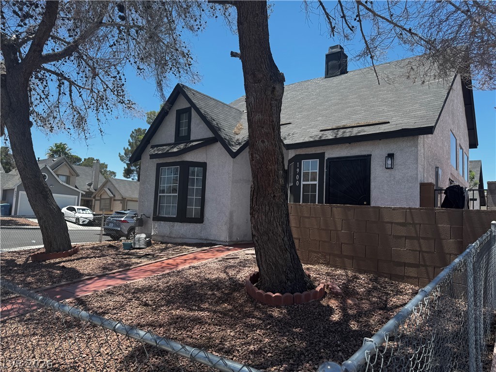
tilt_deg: +4.4
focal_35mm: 24
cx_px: 248
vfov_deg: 56.8
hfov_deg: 71.6
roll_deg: -2.7
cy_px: 186
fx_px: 344
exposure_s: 1/2506
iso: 80
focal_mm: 6.76
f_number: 1.78
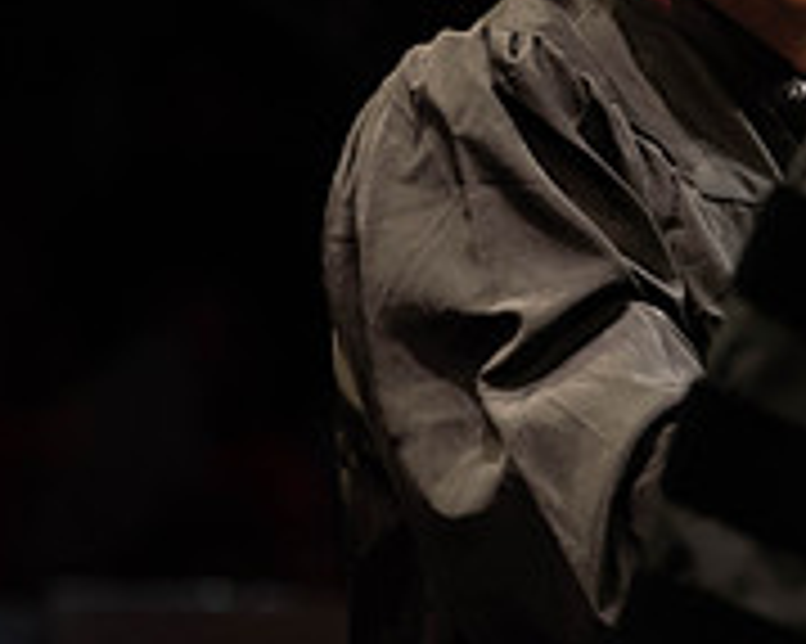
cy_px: -86
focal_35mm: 614
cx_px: 1045
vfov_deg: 2.5
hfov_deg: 3.1
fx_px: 14639
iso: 1600
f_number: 4.5
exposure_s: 1/320
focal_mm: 185
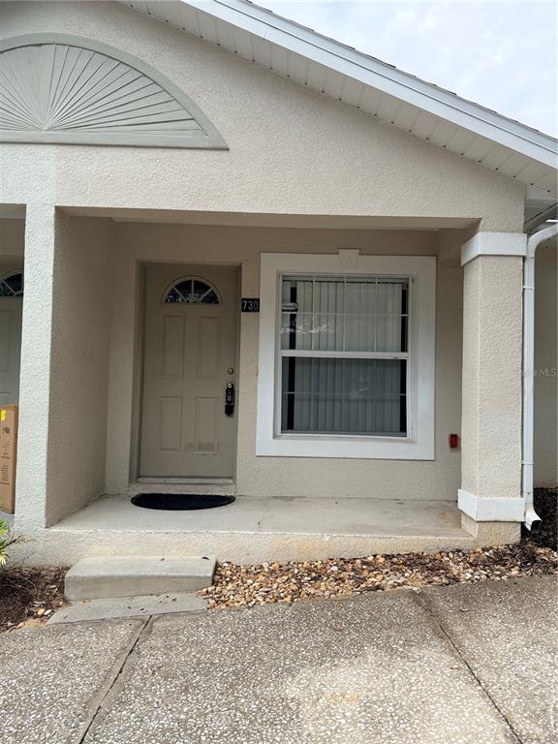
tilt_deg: +1.6
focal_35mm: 24
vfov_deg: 71.6
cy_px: 372
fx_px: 516
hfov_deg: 56.8
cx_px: 279
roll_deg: -1.6
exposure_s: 1/2370
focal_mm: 6.76
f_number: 1.78
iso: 100
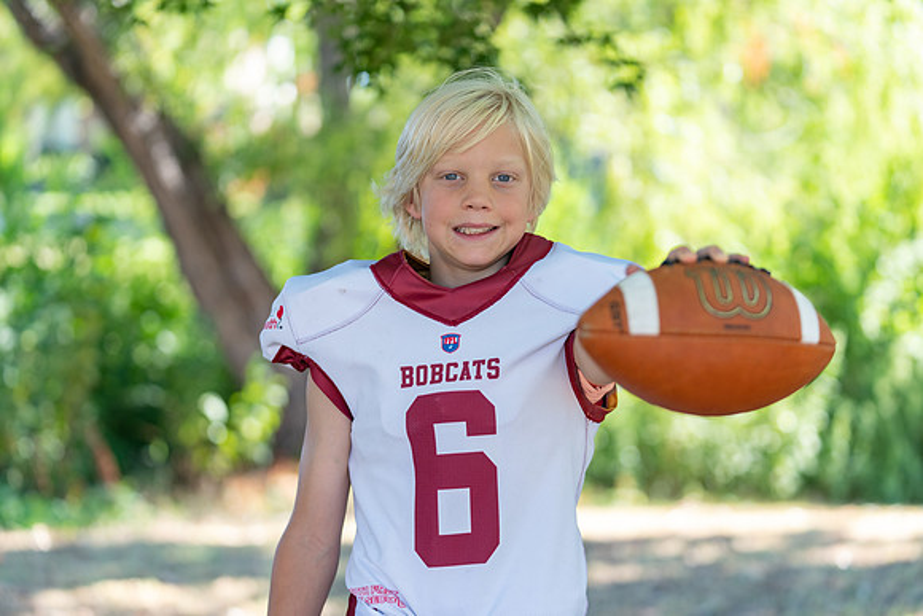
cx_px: 462
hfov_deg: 24.5
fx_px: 2128
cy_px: 308
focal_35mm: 83
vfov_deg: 16.5
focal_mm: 83
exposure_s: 1/320
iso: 200
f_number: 2.8
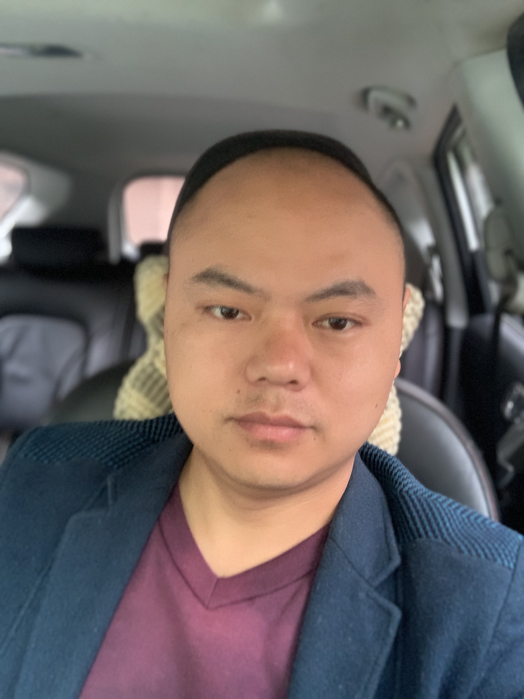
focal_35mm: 32
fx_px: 646
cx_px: 262
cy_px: 350
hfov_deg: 44.2
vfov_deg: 56.8
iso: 320
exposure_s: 1/30
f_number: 2.2
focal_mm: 2.87
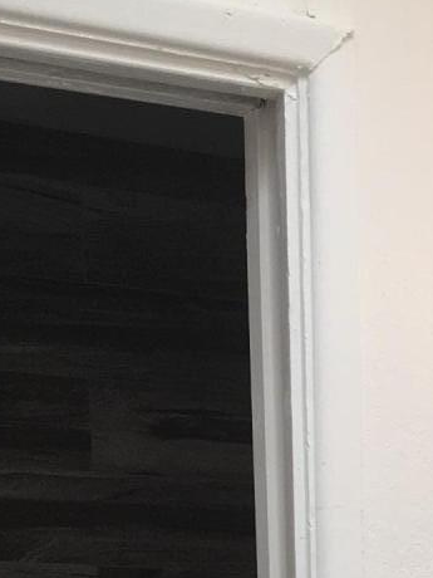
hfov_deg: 11.4
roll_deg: +0.3
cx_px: 569
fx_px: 2101
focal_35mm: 126
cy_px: 1003
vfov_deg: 14.1
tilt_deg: -6.2
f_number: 2.2
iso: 32
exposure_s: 1/120
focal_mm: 4.15
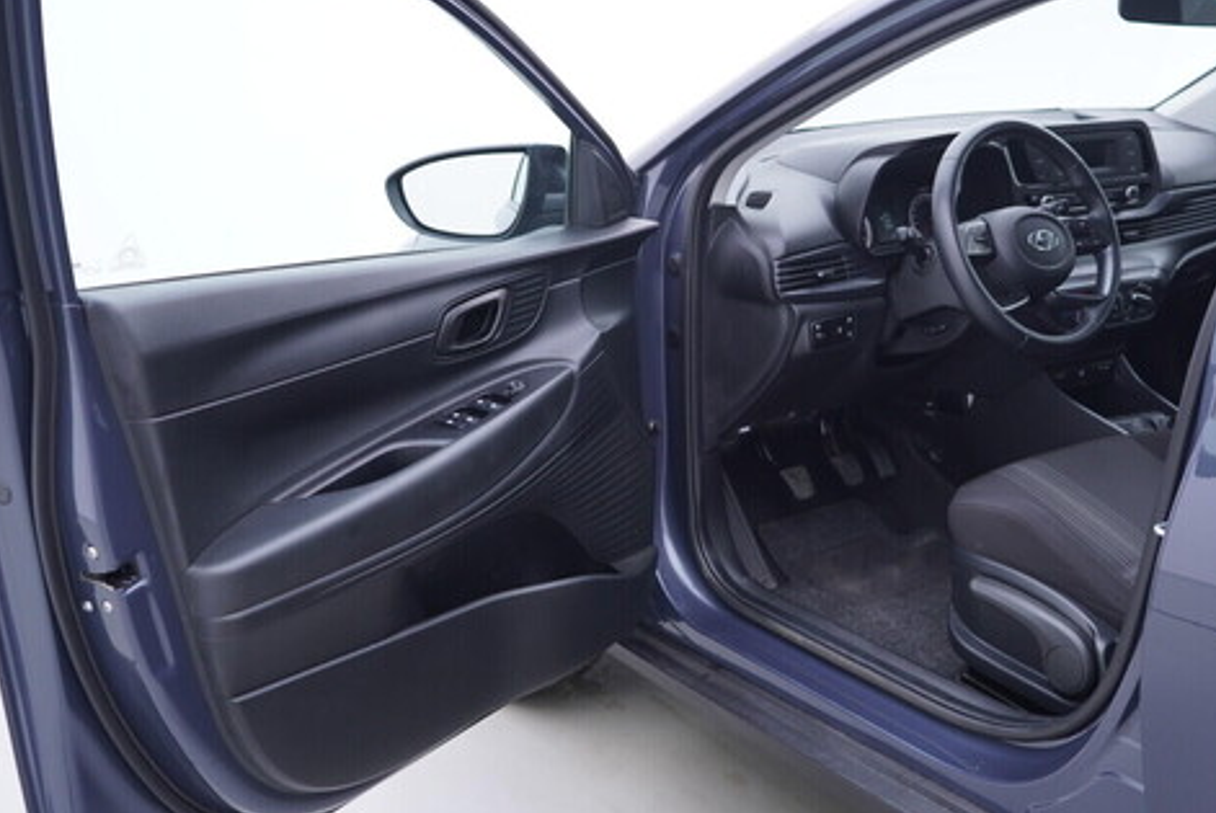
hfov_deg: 46.3
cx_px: 684
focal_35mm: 42
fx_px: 1420
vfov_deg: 32.0
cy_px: 401
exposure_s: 1/40
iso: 160
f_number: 2.8
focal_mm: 24
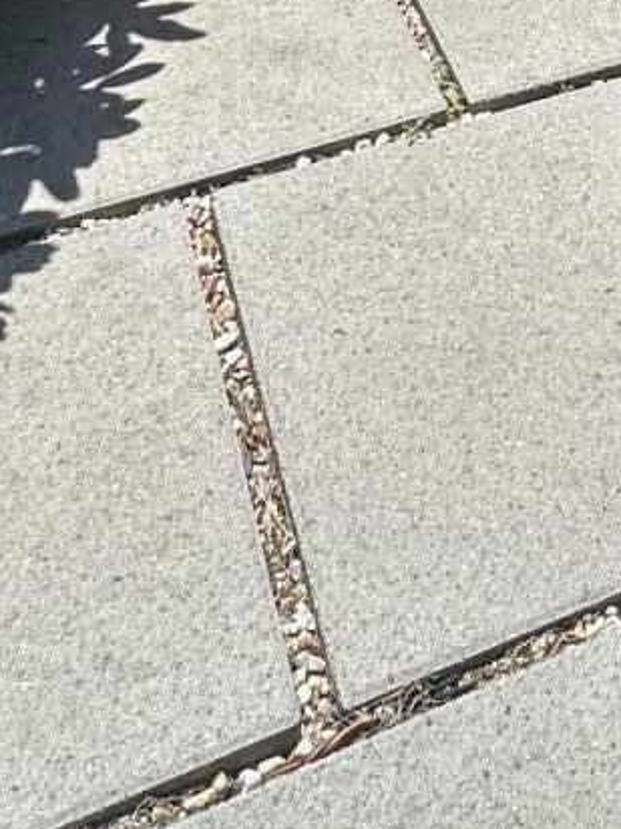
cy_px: -867
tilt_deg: -3.8
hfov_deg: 20.7
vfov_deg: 18.1
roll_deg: -3.1
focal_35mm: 68
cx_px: 667
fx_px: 1627
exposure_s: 1/831
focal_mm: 2.22
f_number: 2.2
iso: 40
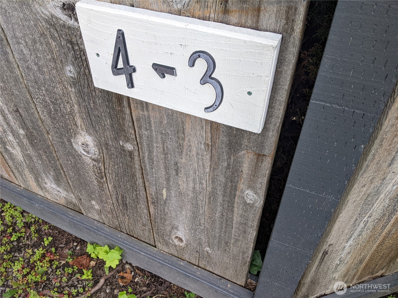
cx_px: 199
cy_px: 149
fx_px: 310
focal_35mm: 27
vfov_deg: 51.4
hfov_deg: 65.3
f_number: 1.8
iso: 57
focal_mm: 4.44
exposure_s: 1/255
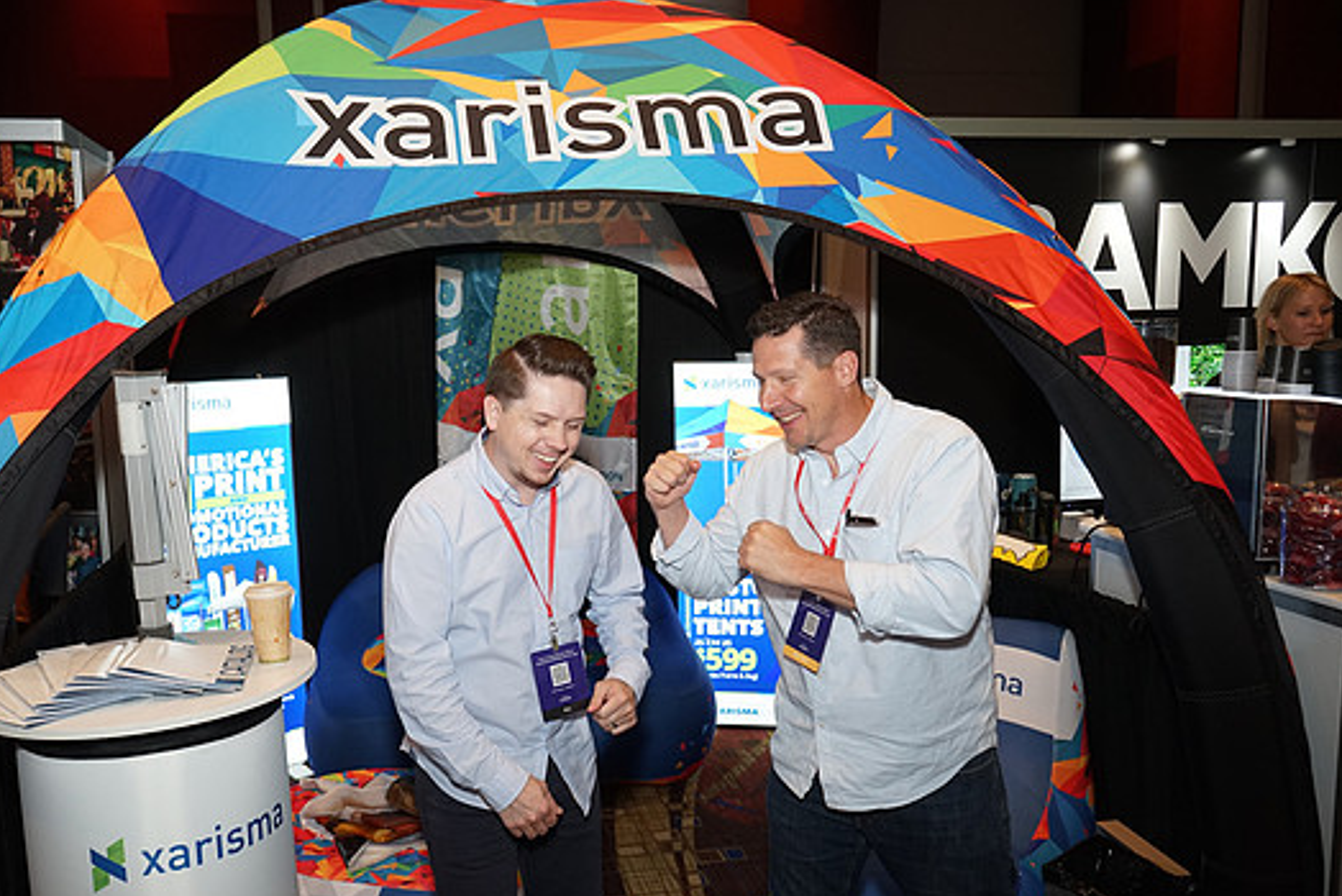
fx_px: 1156
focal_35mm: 31
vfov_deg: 42.3
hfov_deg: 60.1
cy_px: 485
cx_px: 604
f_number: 5.6
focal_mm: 28
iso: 1600
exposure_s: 1/100
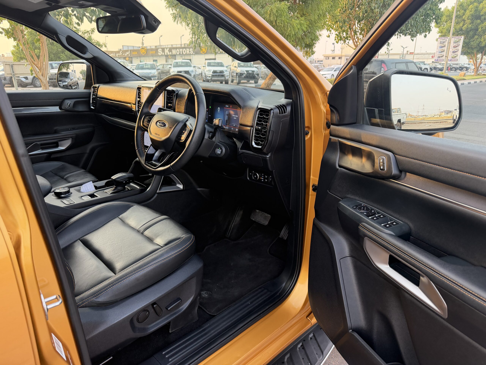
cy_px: 182
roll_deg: +0.0
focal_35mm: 24
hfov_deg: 71.6
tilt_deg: -18.3
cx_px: 243
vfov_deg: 56.8
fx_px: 337
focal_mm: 6.76
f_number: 1.78
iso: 200
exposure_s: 1/162
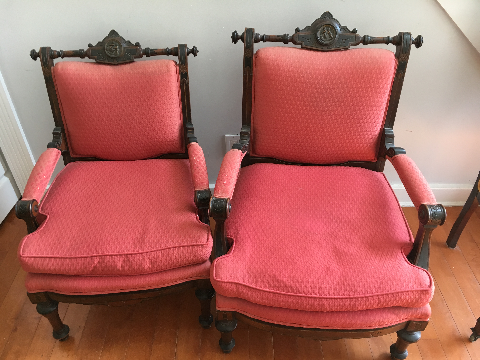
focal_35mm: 29
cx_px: 240
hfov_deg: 61.7
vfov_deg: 48.2
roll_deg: -1.5
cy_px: 180
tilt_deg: -41.1
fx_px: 402
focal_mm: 4.15
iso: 64
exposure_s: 1/30
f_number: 2.2
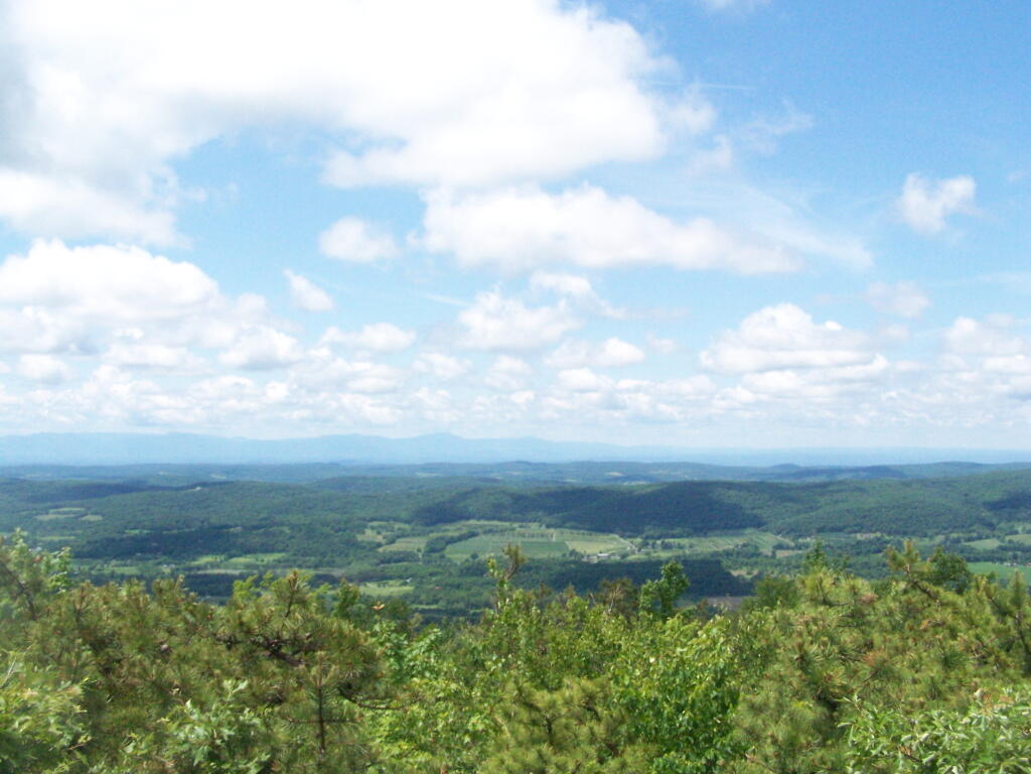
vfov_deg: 37.7
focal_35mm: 38
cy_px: 387
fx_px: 1132
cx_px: 516
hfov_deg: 49.0
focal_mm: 6.3
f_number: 5.6
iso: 400
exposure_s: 1/1600
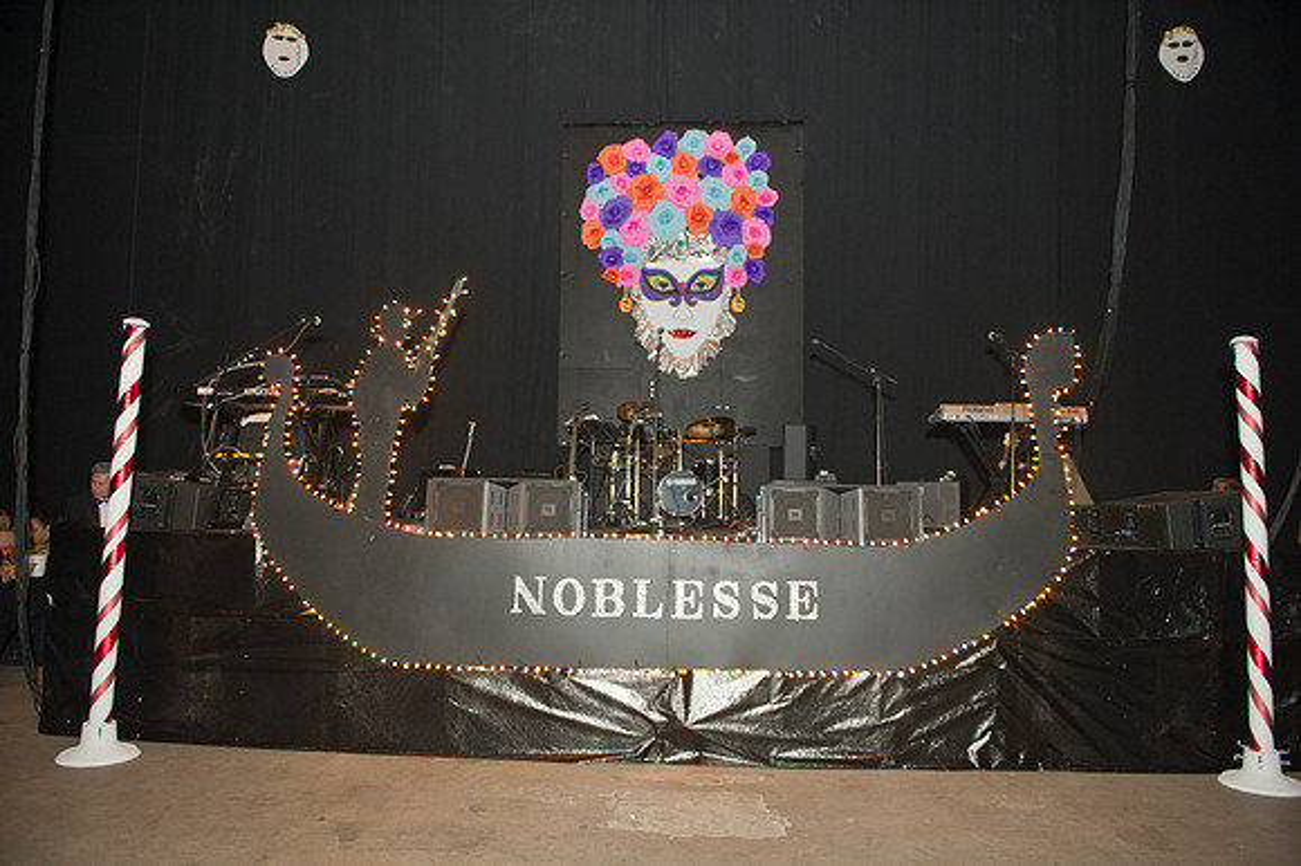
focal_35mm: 24
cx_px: 650
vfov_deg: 53.1
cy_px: 433
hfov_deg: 73.8
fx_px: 867
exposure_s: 1/60
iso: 1600
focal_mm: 24
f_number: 2.8
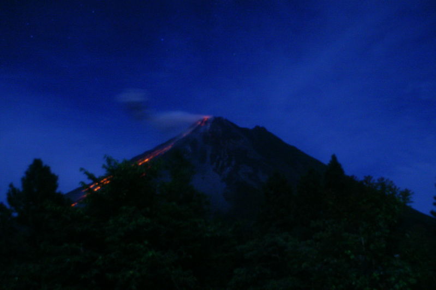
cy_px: 145
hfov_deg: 49.6
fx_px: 472
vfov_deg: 34.1
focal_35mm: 39
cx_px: 218
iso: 1600
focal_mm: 26
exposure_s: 10
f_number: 4.5
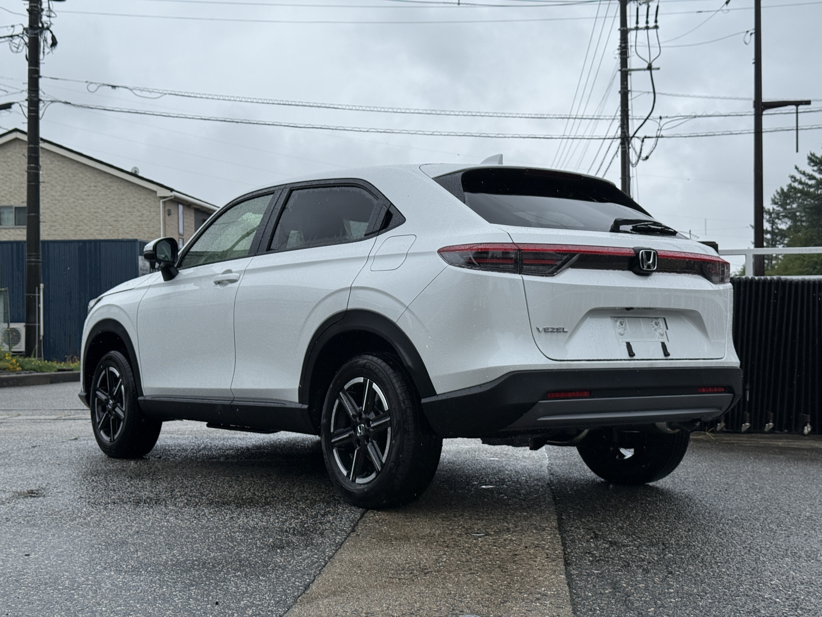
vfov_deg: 30.3
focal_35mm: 48
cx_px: 411
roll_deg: +0.9
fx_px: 1140
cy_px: 308
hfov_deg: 39.7
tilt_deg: +0.4
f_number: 1.78
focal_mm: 6.76
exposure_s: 1/1642
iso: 64
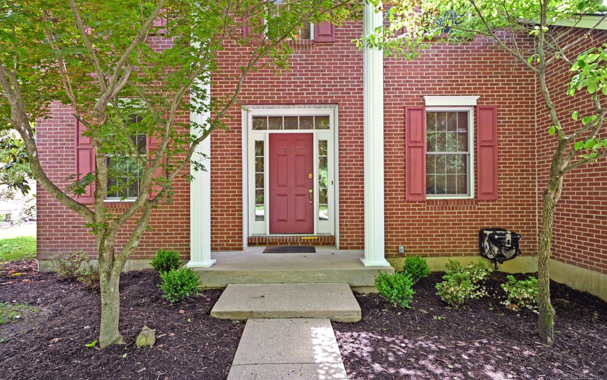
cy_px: 189
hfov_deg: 88.0
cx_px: 300
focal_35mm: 19
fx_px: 314
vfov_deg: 62.2
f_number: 4
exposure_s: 1/160
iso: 400
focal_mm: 18
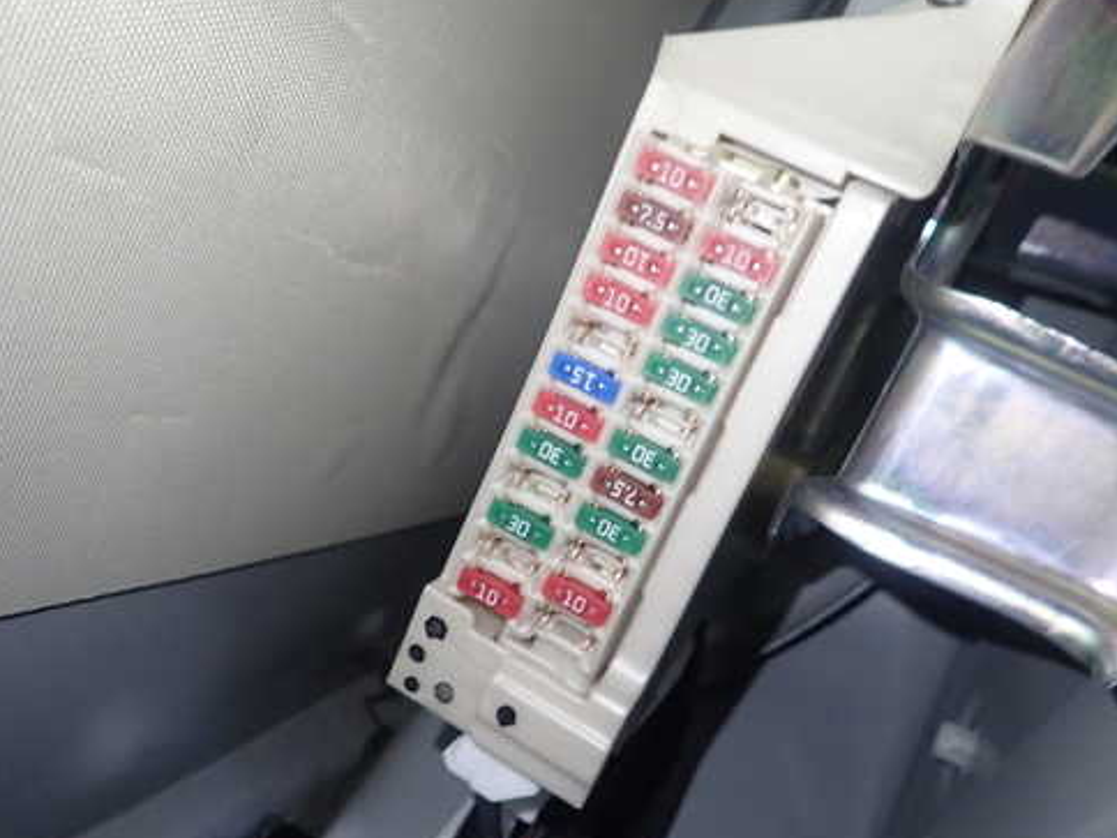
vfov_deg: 45.4
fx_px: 1000
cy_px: 432
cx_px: 595
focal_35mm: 31
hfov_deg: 58.3
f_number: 2
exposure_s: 1/30
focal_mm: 4.5
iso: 250
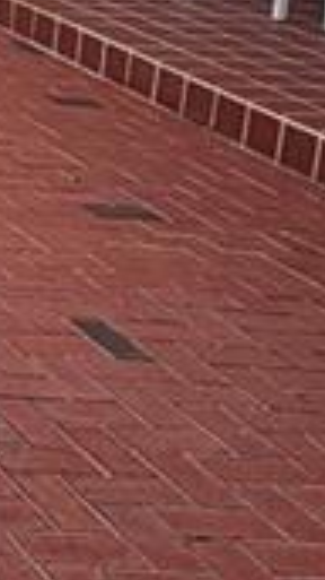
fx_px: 1642
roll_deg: -2.1
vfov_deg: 18.6
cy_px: -176
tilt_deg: -7.5
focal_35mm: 107
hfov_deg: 8.0
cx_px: -907
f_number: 2.2
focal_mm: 2.22
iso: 40
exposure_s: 1/613
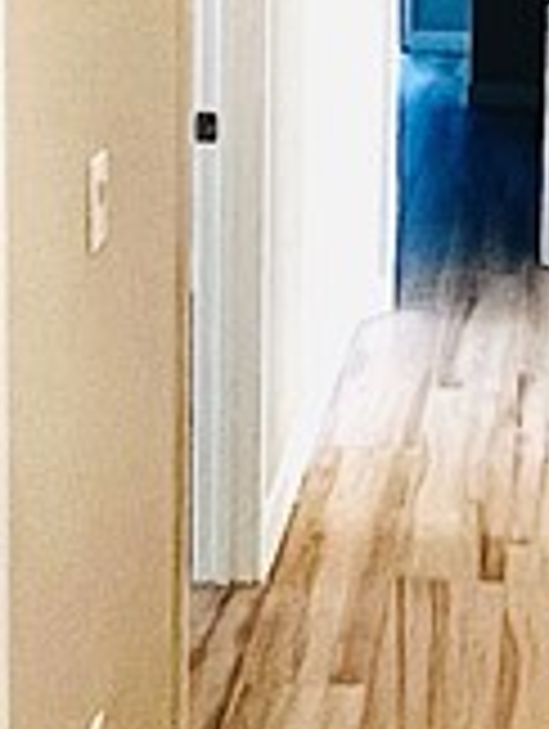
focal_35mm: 82
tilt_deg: -5.8
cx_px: 477
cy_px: 32
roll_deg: -1.0
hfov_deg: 17.8
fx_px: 1729
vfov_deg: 23.0
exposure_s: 1/60
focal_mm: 1.57
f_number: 1.8
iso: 250
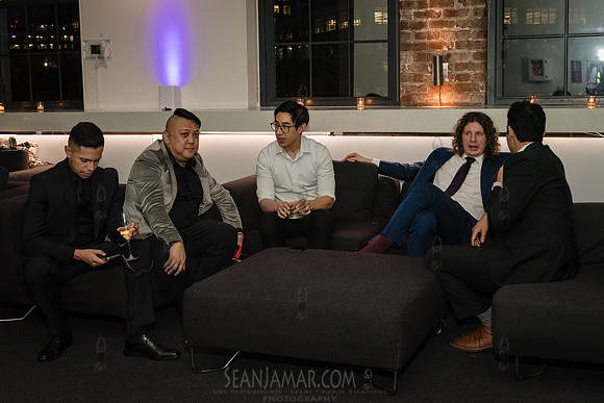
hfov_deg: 40.7
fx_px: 814
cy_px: 181
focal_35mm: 48
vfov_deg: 27.8
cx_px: 300
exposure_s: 1/200
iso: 5000
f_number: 4.5
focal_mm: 44
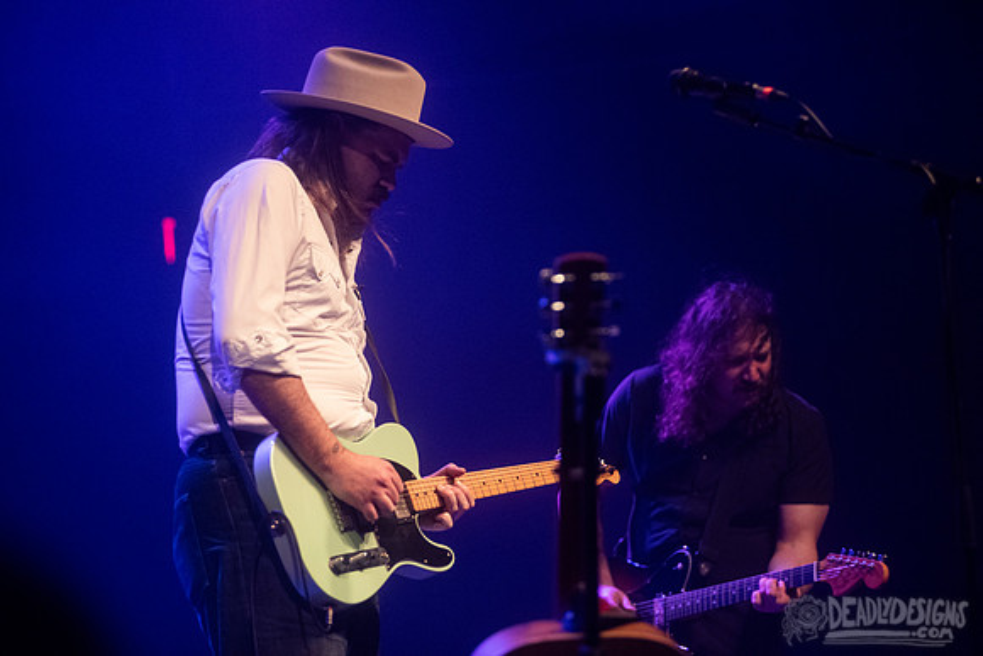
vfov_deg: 11.8
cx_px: 492
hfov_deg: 17.6
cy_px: 328
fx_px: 3168
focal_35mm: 116
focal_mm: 116
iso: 2500
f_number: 3.2
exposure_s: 1/160
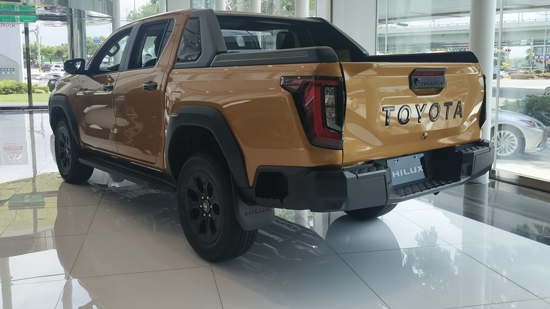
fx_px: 496
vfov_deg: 34.5
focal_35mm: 34
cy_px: 124
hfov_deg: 58.0
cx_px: 276
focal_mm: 5.5
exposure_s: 1/221
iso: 100
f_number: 1.75
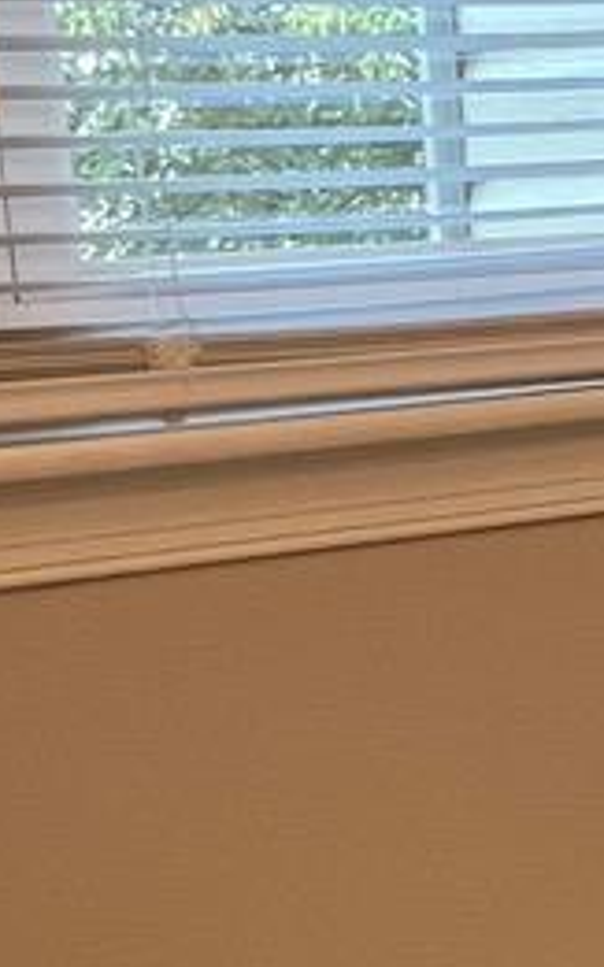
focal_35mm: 81
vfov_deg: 25.4
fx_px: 2135
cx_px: 812
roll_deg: +2.5
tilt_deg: -13.1
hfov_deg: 15.3
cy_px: 671
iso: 200
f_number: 1.8
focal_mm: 1.57
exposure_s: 1/120
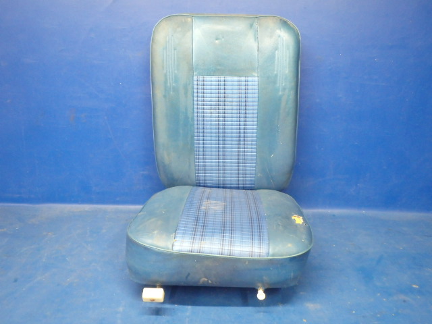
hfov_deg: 63.4
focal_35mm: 28
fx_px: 349
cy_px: 162
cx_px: 216
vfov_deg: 49.7
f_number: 3.9
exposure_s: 1/20
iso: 800
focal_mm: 5
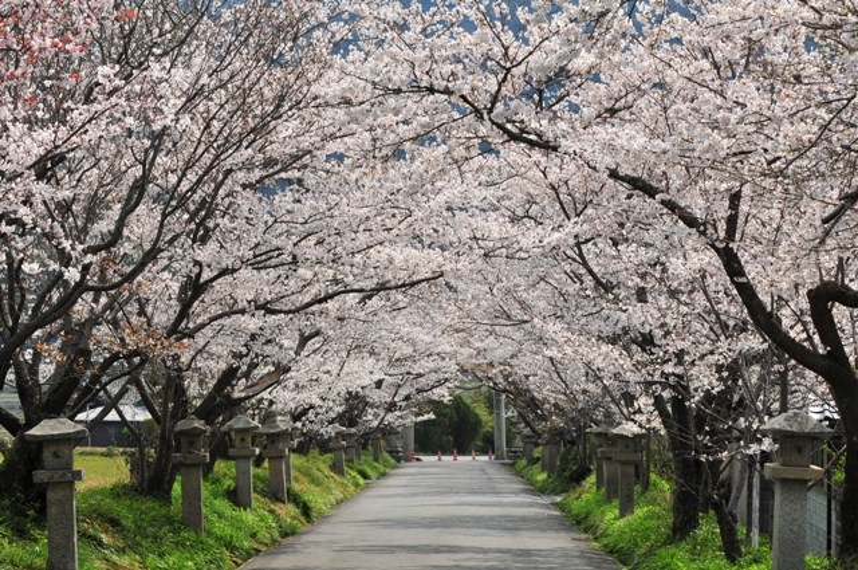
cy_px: 285
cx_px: 429
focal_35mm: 112
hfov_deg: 18.2
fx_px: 2678
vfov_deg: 12.1
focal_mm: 75
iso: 200
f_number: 9
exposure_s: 1/400
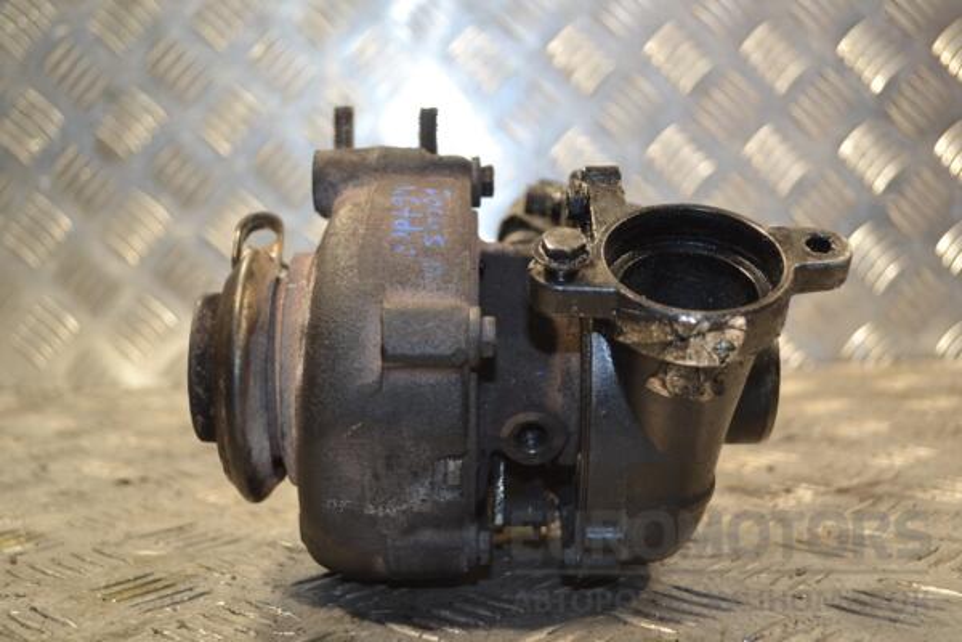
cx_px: 481
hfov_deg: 41.1
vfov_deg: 28.1
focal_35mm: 48
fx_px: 1283
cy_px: 321
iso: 360
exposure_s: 1/60
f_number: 4.8
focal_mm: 32
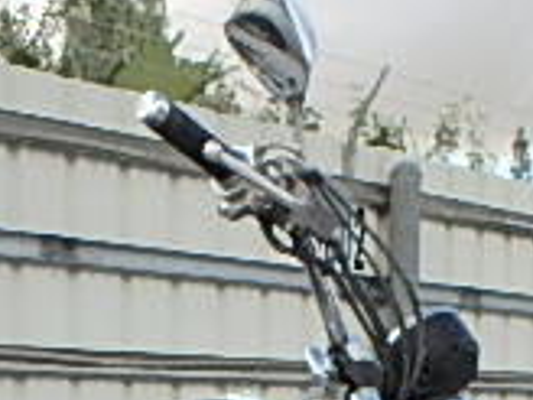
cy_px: 725
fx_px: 1263
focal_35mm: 82
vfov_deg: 15.4
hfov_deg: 23.8
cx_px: 302
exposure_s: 1/250
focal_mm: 3.7
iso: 125
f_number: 3.5
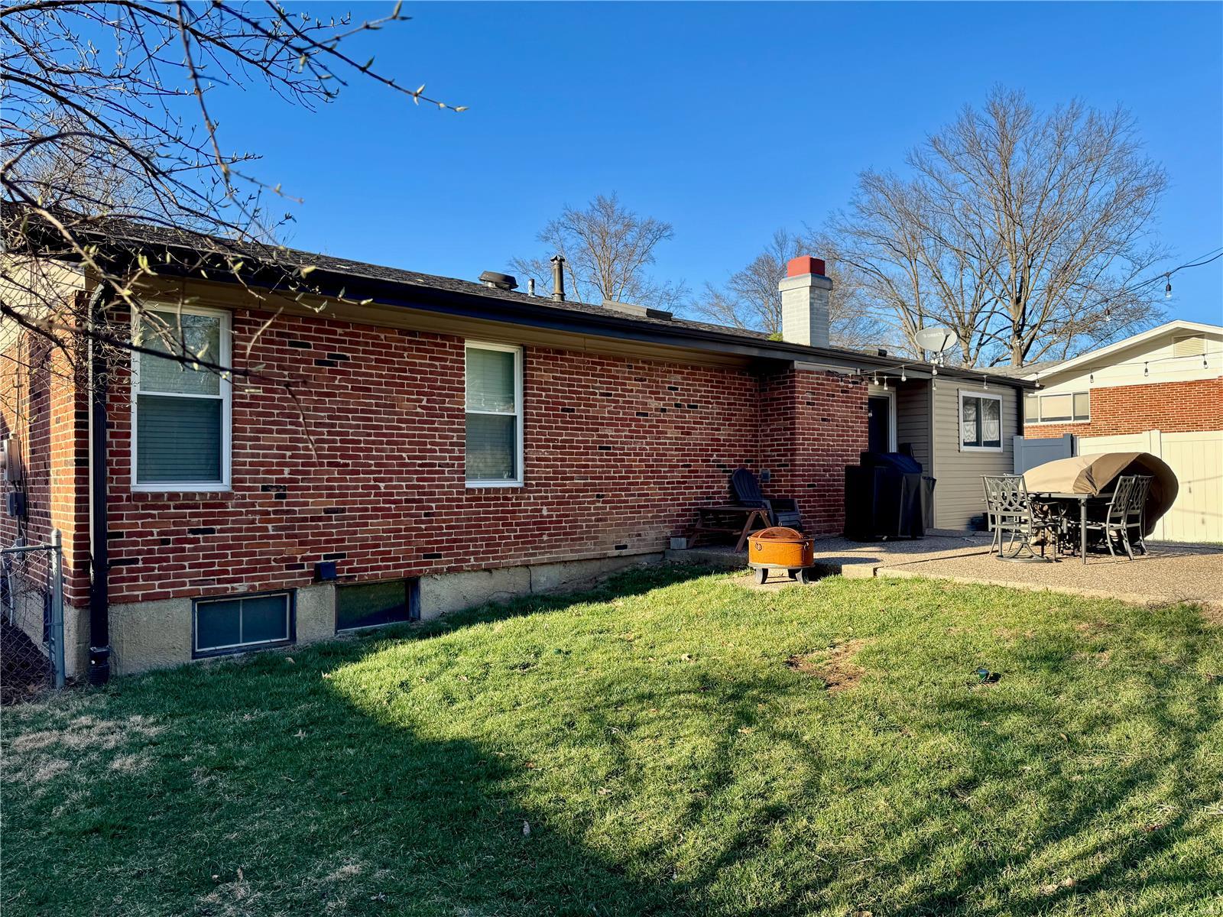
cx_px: 612
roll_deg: +0.0
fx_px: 848
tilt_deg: +2.0
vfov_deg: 56.8
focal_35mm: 24
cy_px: 458
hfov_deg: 71.6
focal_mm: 6.76
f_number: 1.78
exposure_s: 1/1524
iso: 80
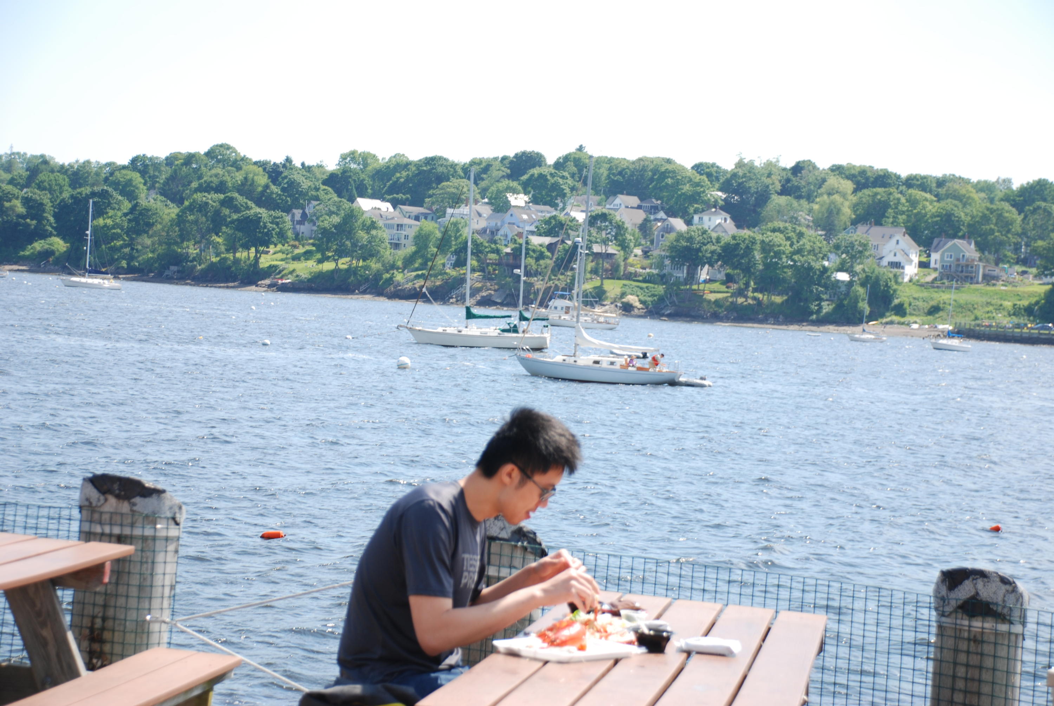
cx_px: 527
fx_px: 2286
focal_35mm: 78
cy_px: 353
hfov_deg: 26.0
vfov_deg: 17.5
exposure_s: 1/250
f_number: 8
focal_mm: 52
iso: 100
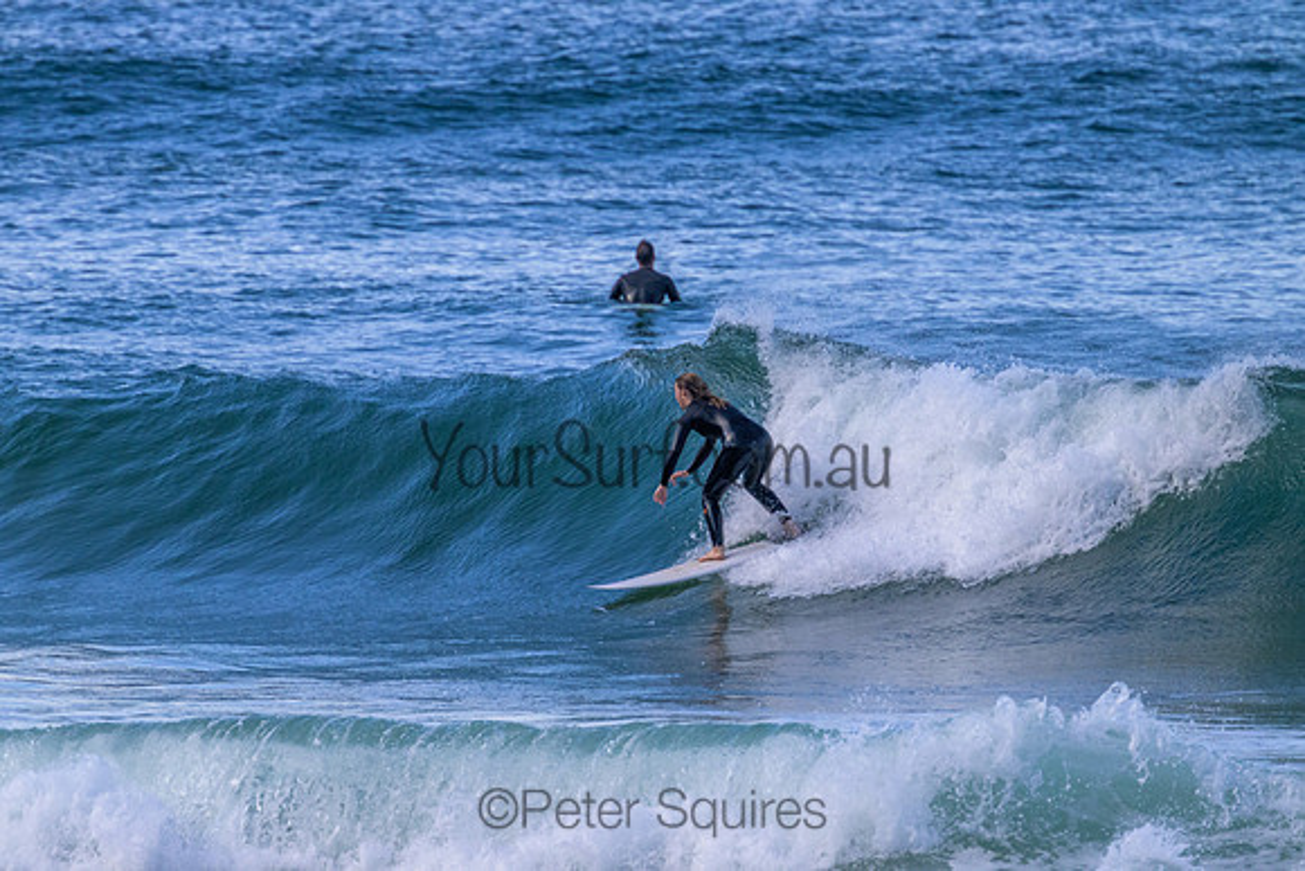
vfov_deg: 1.7
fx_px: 29005
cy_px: 436
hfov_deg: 2.6
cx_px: 652
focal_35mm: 800
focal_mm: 800
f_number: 11
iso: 2800
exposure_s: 1/2000
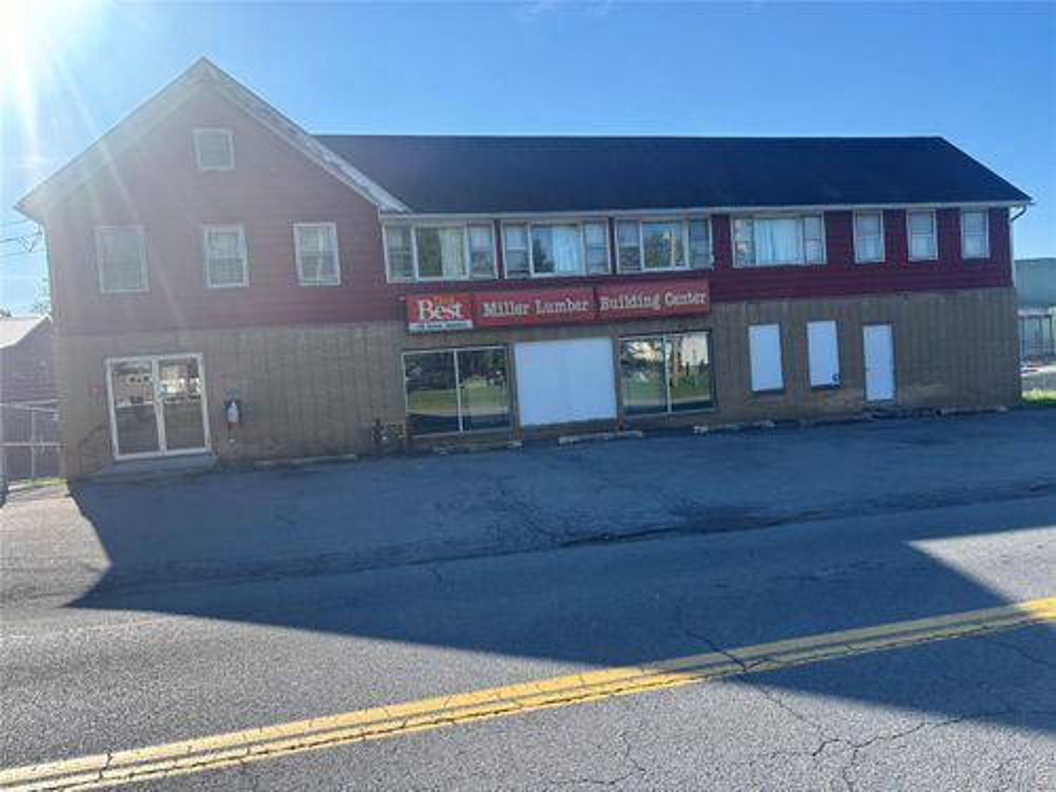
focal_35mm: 26
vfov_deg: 53.1
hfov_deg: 67.3
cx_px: 528
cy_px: 396
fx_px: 793
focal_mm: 5.96
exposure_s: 1/1567
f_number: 1.6
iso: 50
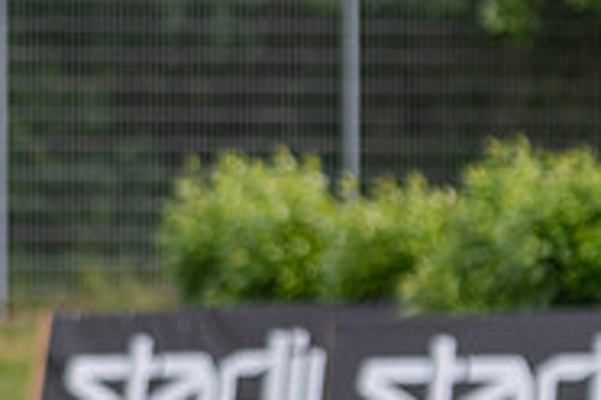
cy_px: 281
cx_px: -430
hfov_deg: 2.8
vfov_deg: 1.9
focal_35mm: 734
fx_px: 12253
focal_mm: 130
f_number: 3.2
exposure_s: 1/2000
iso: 250
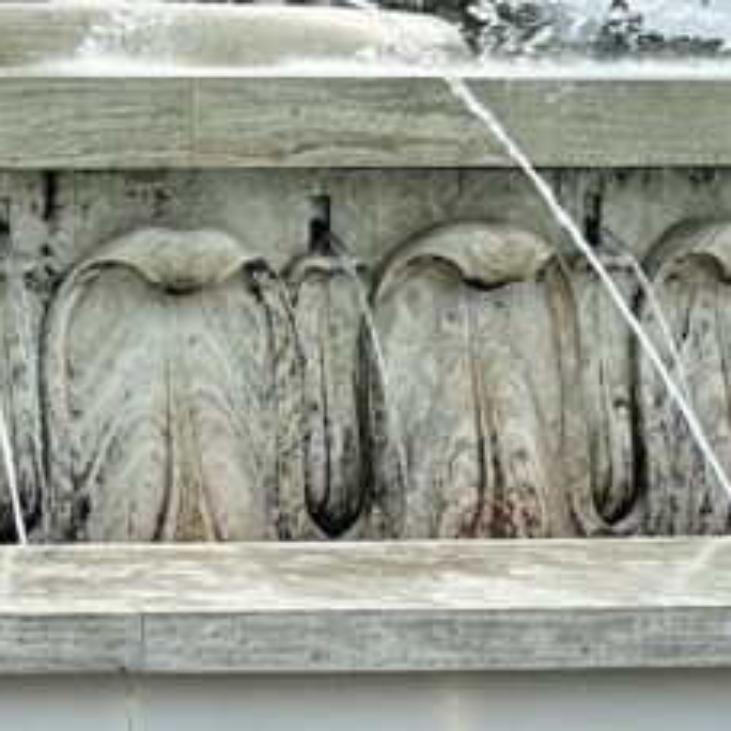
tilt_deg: +2.2
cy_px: 26
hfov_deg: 8.3
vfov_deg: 8.5
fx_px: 4922
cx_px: -337
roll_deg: -0.1
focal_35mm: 206
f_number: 2
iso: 25
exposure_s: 1/137
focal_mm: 6
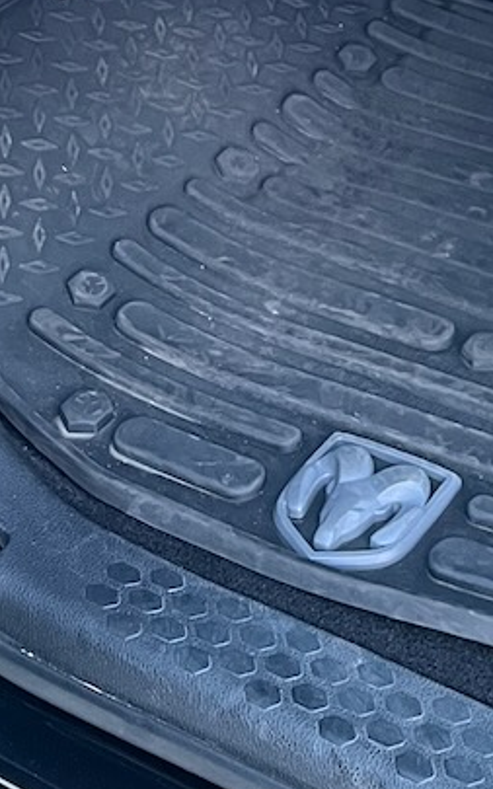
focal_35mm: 87
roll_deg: -0.1
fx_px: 1871
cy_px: -429
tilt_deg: -18.0
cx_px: 588
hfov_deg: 14.5
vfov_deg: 20.2
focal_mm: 5.1
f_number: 1.6
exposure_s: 1/95
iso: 125
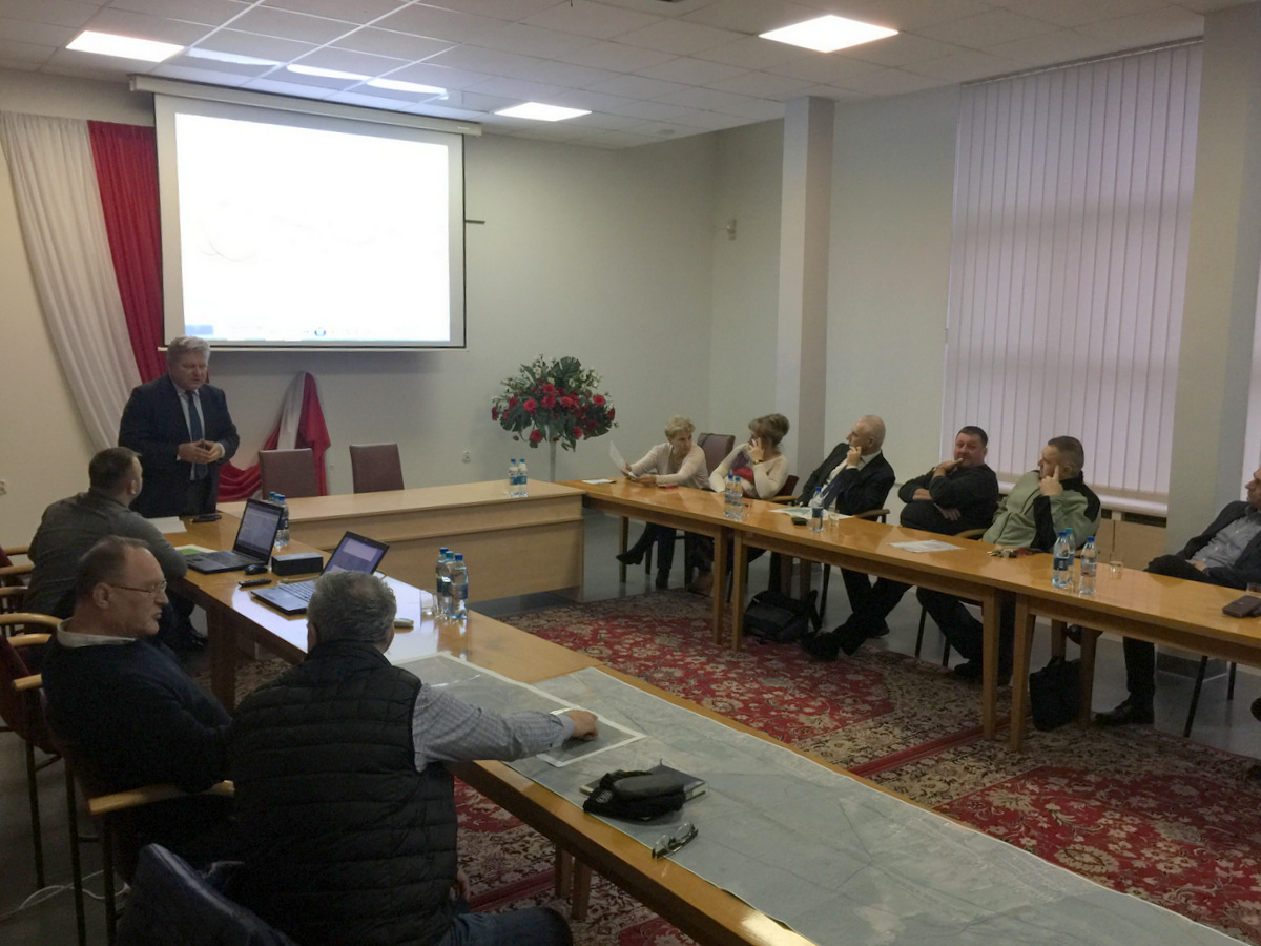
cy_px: 473
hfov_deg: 61.7
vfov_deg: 48.2
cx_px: 630
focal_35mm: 29
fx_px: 1056
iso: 64
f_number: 2.2
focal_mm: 4.15
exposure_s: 1/17
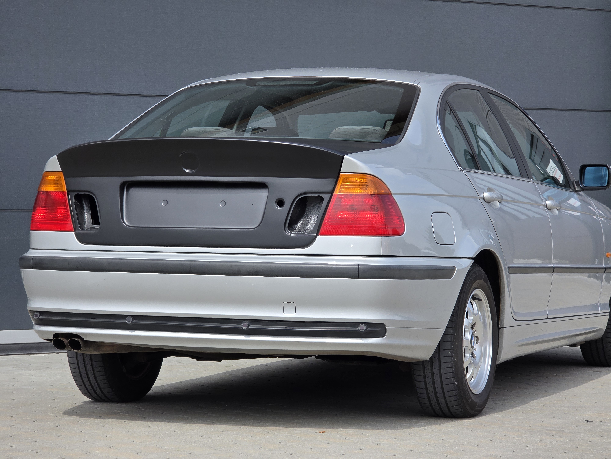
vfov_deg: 12.9
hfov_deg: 17.1
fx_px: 2030
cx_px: 306
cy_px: 230
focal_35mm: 115
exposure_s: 1/2000
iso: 125
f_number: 3.4
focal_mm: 18.6
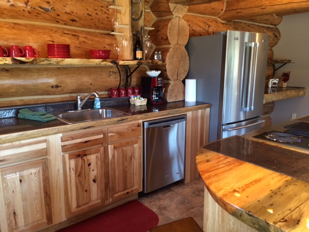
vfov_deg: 46.8
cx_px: 154
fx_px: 268
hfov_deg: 60.0
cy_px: 116
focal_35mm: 30
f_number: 2.2
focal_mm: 4.12
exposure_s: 1/30
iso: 100
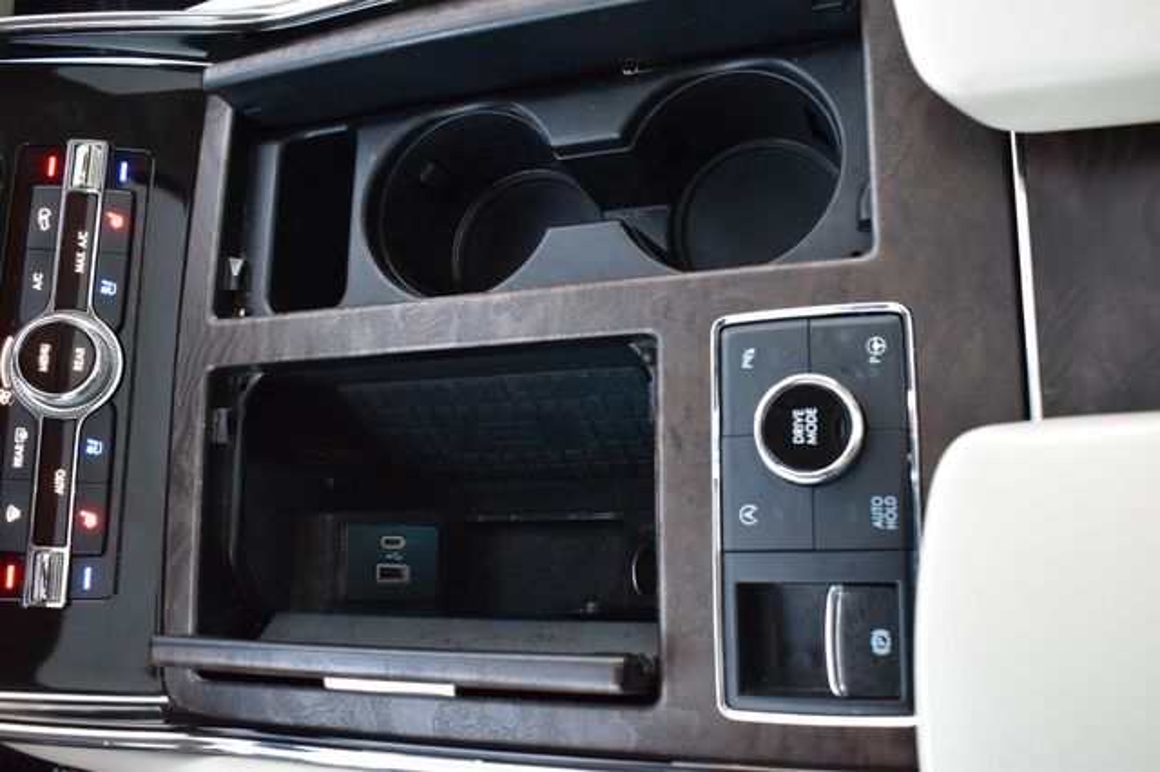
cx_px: 580
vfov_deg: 39.9
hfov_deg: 57.2
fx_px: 1063
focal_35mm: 33
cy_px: 386
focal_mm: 22
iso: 1100
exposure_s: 1/15
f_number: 6.3
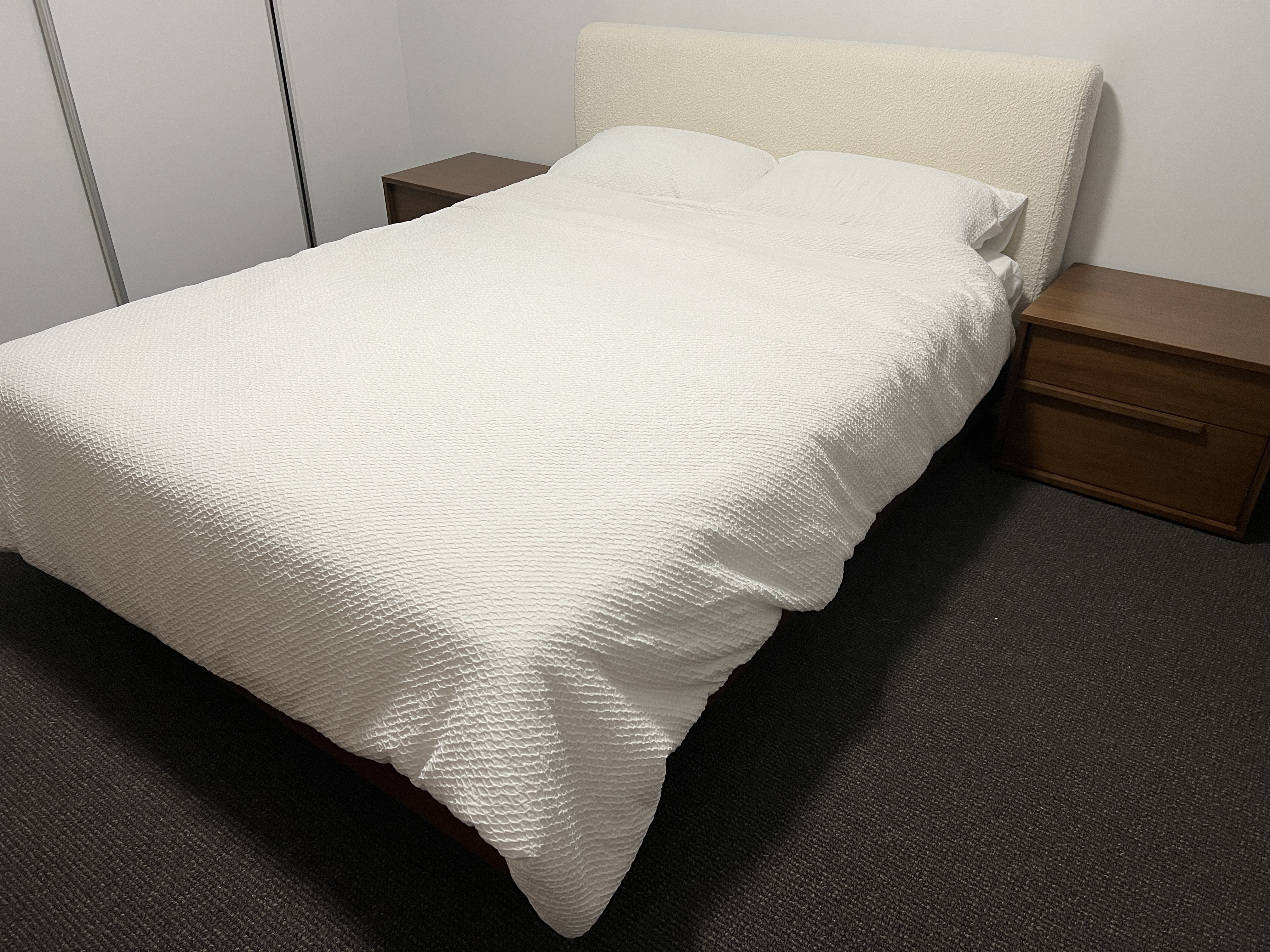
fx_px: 954
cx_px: 635
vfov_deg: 53.1
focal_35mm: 26
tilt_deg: -30.2
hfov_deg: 67.3
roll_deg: -0.3
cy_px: 476
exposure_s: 1/50
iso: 100
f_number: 1.5
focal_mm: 5.7
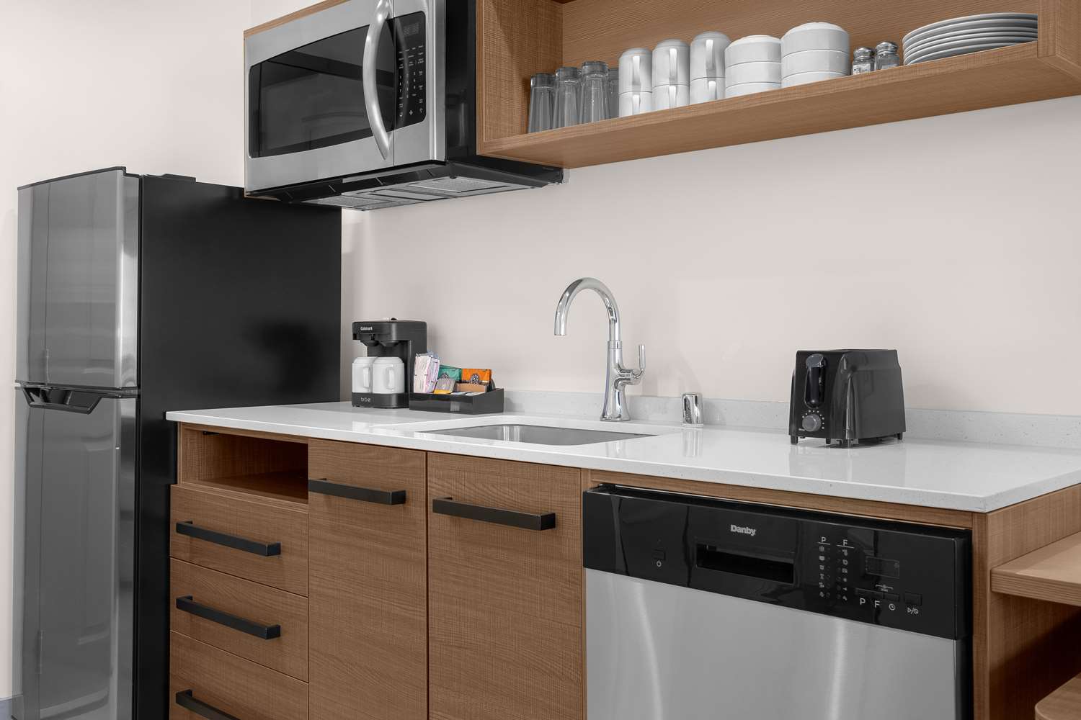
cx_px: 540
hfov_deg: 55.8
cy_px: 360
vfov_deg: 38.9
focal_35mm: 34
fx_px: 1021
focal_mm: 22.9
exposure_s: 1/30
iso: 400
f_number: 8
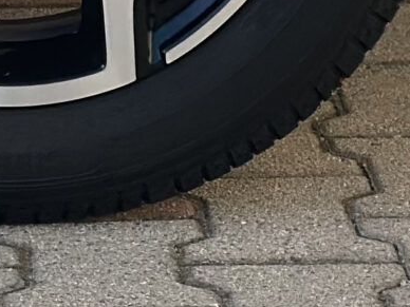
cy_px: -239
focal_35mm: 317
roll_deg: -0.2
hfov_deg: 6.2
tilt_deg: -11.8
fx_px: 3755
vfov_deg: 4.6
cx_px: -56
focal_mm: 6.86
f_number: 1.78
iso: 100
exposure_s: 1/944
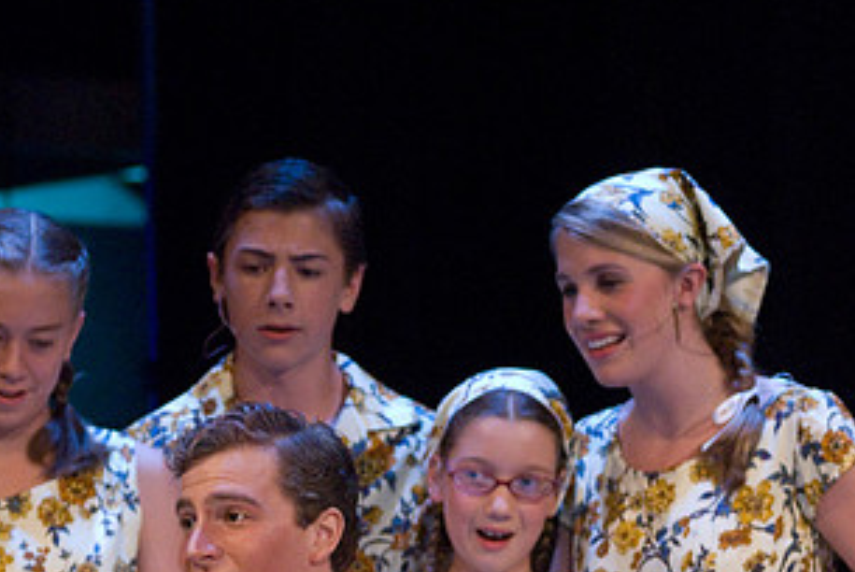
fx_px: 7464
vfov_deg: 4.4
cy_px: 524
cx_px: 280
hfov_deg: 6.6
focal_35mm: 314
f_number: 2.8
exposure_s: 1/30
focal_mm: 110
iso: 1600
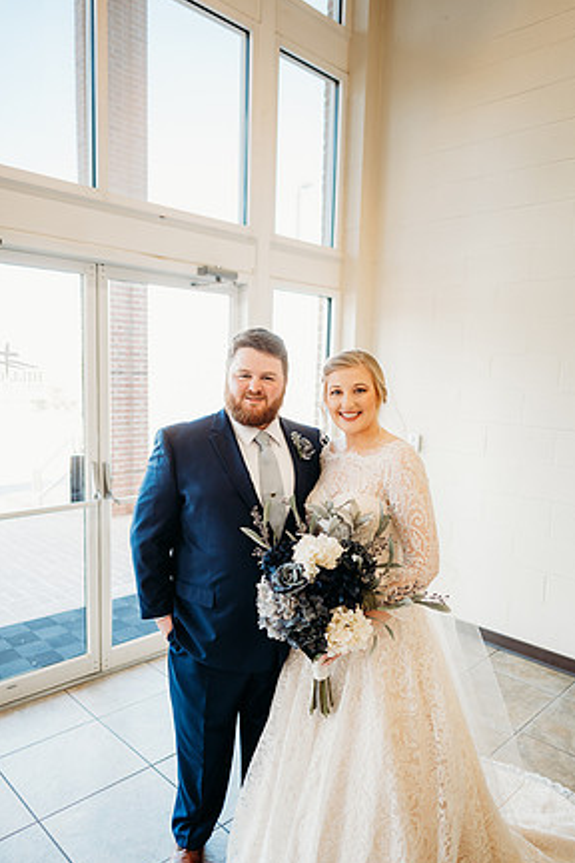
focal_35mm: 25
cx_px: 297
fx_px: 599
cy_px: 443
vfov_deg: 71.5
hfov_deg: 51.3
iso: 400
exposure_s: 1/160
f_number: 1.8
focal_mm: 24
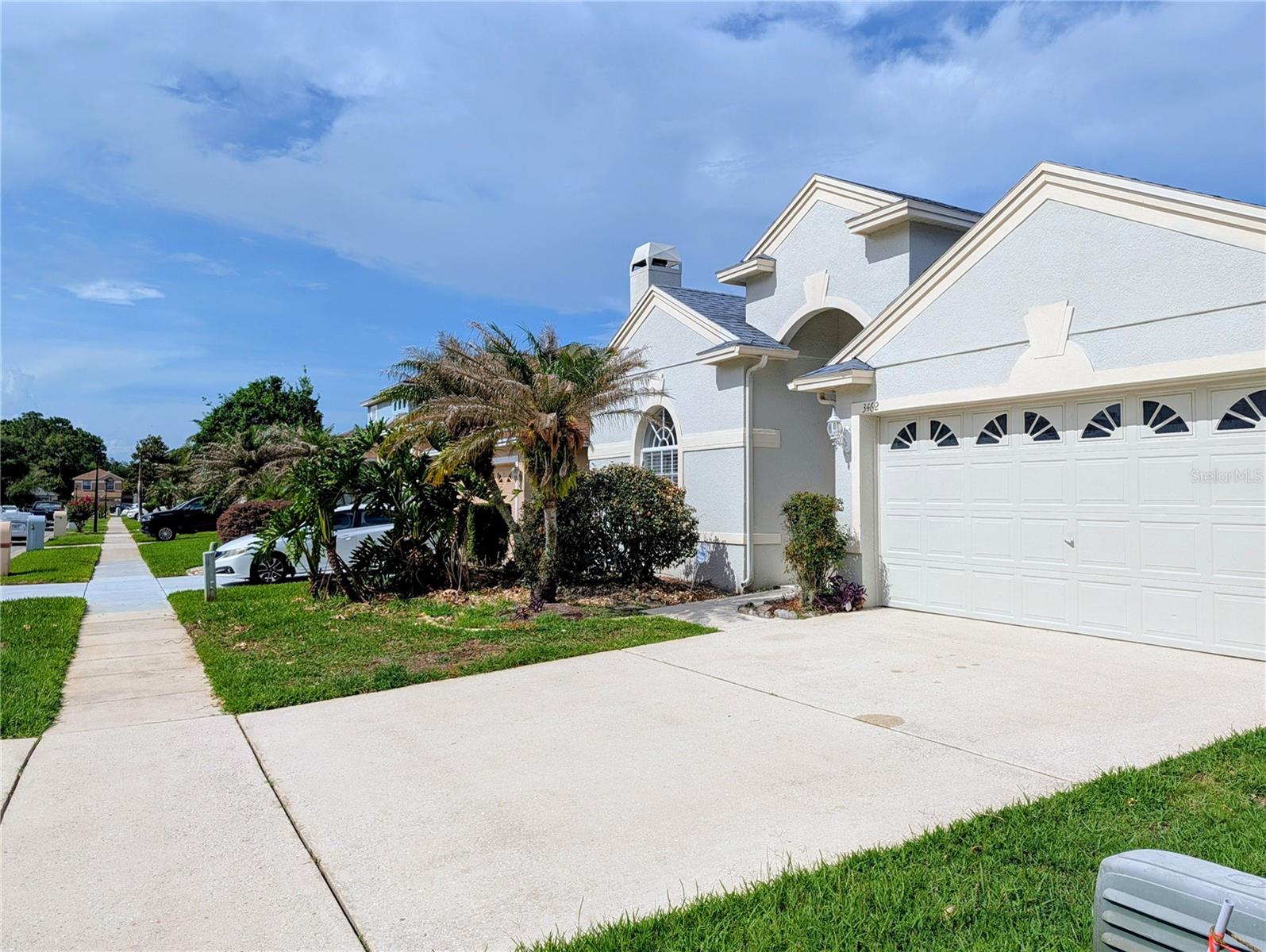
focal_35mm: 24
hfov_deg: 71.5
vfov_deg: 56.9
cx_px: 633
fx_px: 879
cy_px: 476
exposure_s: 1/2463
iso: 26
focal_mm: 6.9
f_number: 1.68
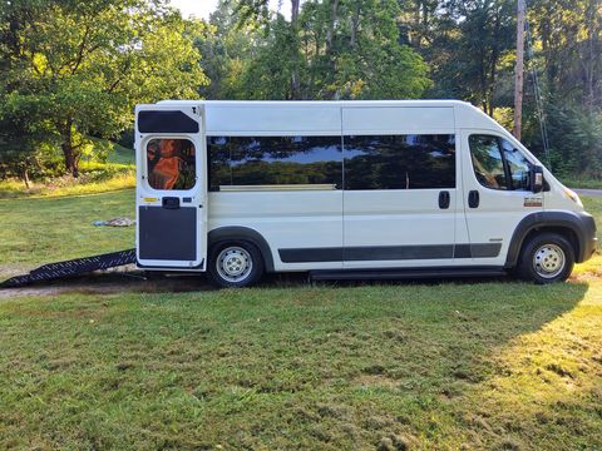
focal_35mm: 26
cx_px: 301
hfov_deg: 67.3
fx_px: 452
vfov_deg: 53.1
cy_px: 226
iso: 50
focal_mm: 3.08
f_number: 2
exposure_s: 1/101
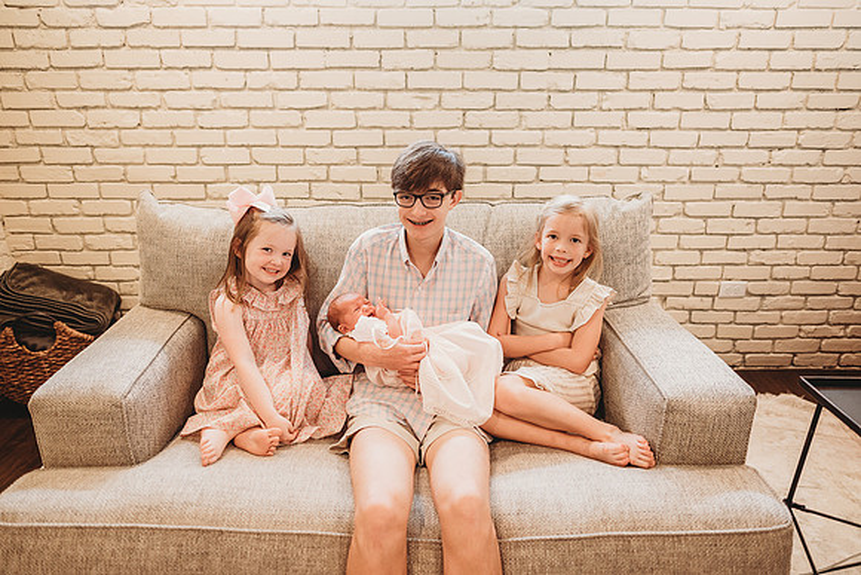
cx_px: 430
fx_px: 574
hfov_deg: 73.7
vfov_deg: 53.2
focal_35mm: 24
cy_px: 288
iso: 800
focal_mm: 24
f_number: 2.5
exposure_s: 1/160
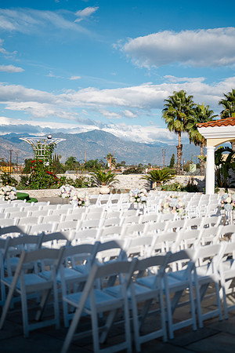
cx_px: 118
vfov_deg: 39.6
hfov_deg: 27.0
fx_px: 490
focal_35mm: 50
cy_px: 176
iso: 64
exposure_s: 1/6400
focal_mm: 50
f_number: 1.8
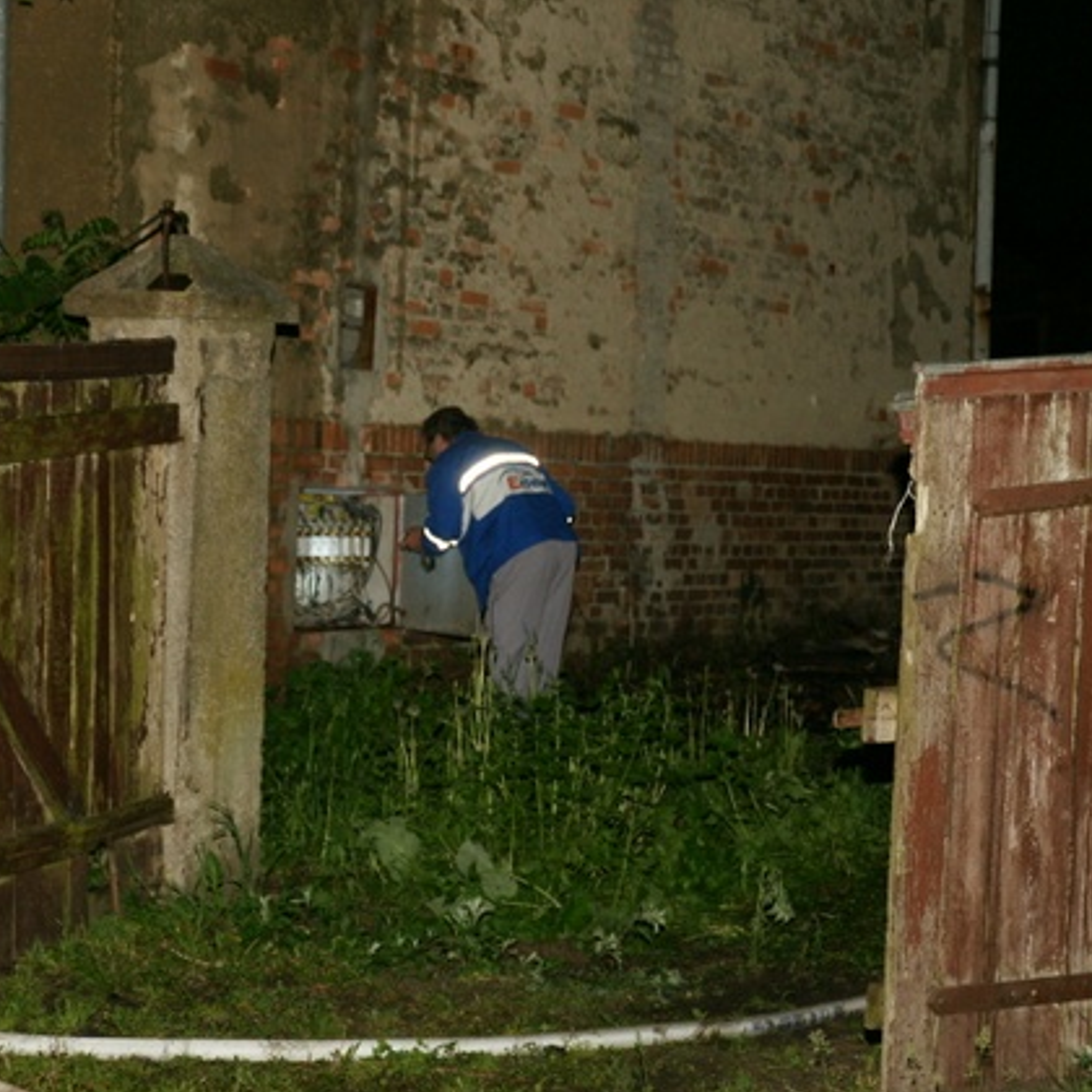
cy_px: 549
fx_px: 3462
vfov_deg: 17.9
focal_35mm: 97
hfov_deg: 17.9
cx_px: 416
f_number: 2.8
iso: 800
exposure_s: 1/20
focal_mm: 50
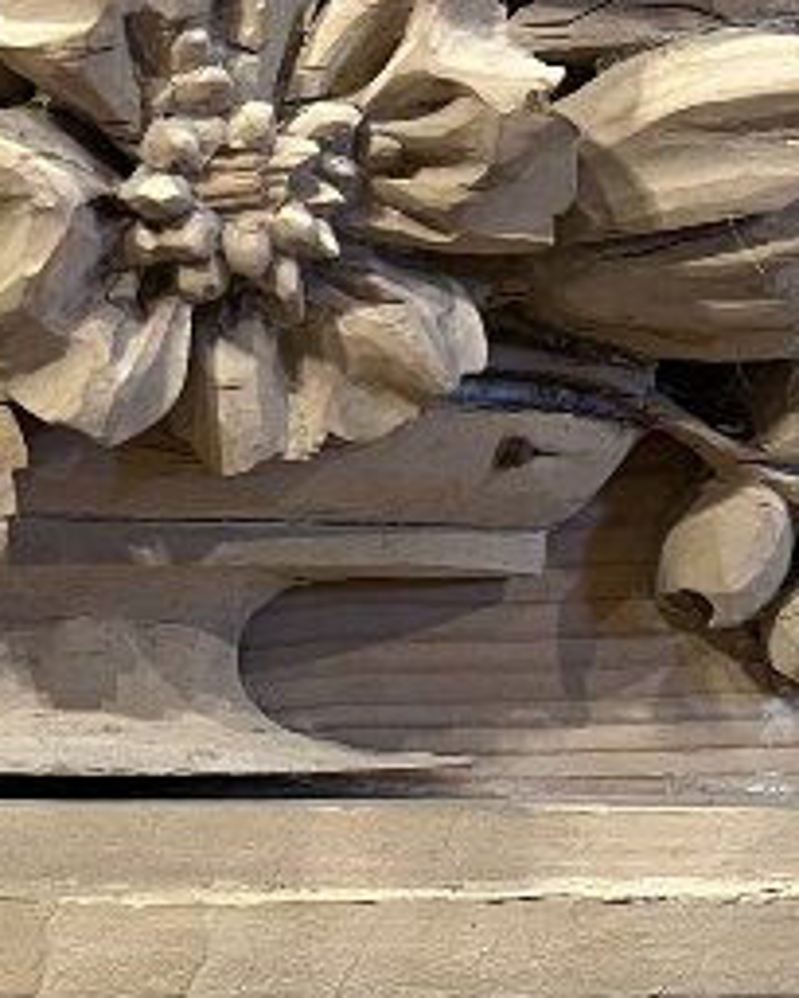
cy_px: 1220
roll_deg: +0.1
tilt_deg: -18.3
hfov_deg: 12.8
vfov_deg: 15.5
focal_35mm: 119
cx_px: -58
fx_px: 3515
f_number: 1.6
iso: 125
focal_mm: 5.1
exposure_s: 1/50
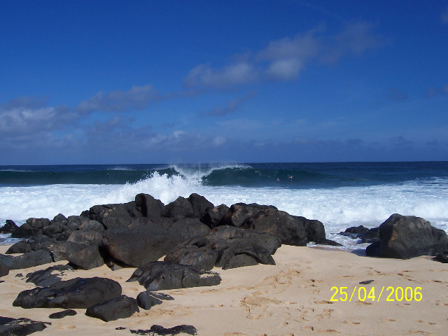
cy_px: 168
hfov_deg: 51.4
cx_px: 224
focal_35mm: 36
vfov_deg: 39.7
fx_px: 466
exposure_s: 1/1000
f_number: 4.8
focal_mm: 6
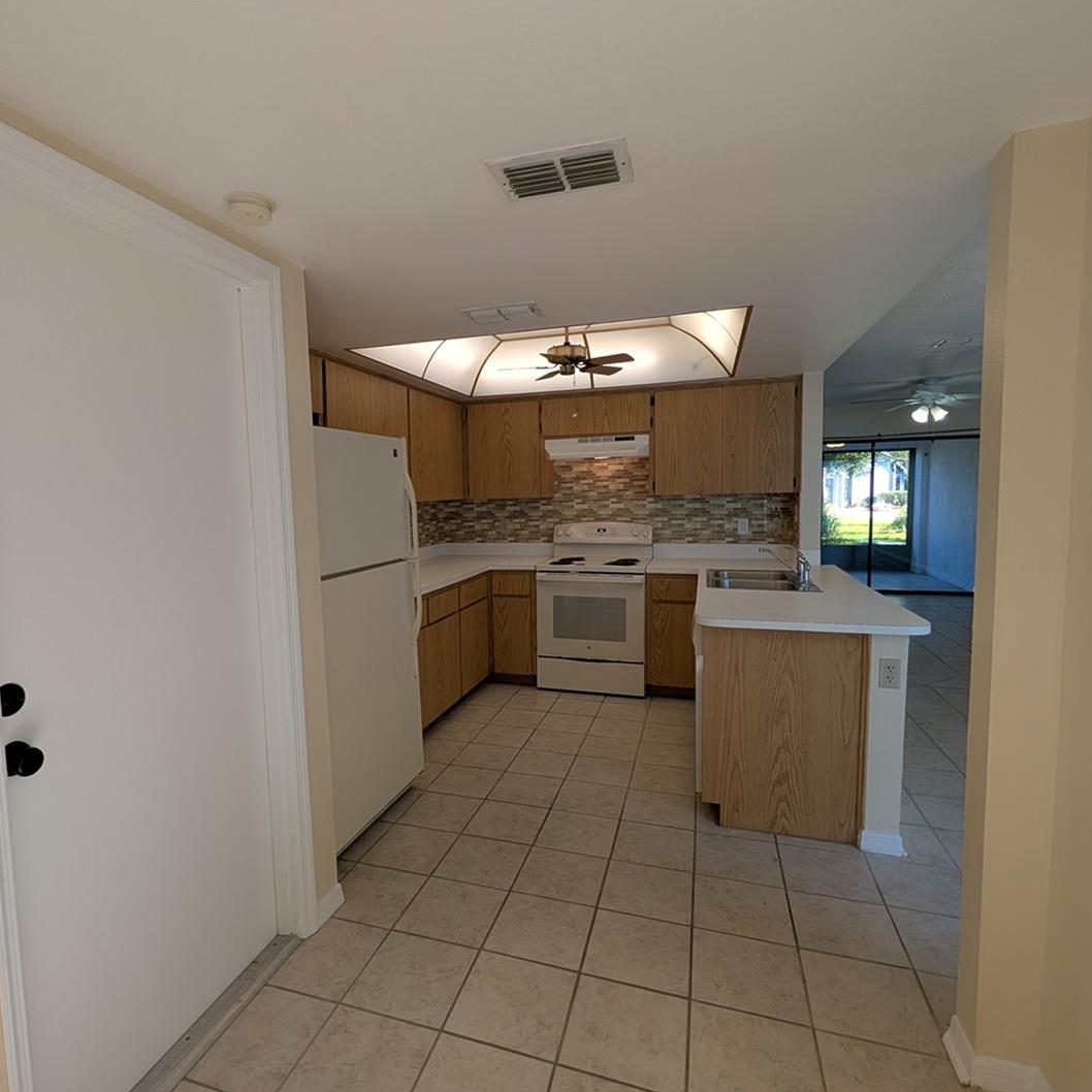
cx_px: 492
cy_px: 548
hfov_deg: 87.2
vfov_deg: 87.4
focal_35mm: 16
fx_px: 571
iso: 54
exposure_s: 1/245
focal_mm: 2.02
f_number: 1.7
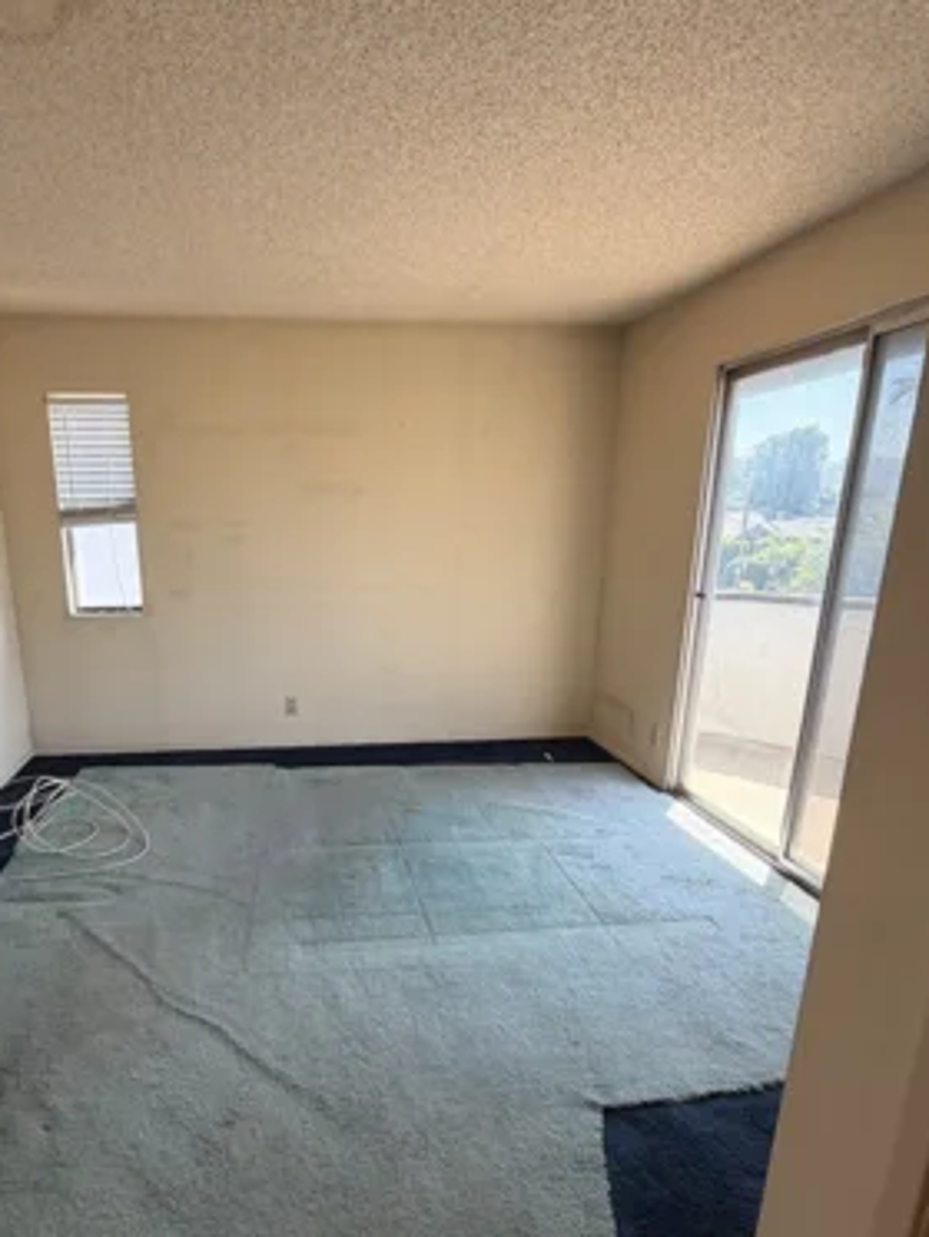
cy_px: 736
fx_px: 751
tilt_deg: -17.9
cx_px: 348
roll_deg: +0.4
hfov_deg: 62.6
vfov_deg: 78.2
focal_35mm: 21
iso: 100
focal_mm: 2.22
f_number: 2.2
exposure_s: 1/121
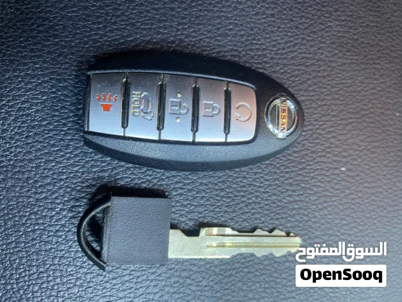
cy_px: 151
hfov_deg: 69.4
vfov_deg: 54.9
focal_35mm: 25
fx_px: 290
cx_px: 201
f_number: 1.8
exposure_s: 1/50
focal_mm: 4.25
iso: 200
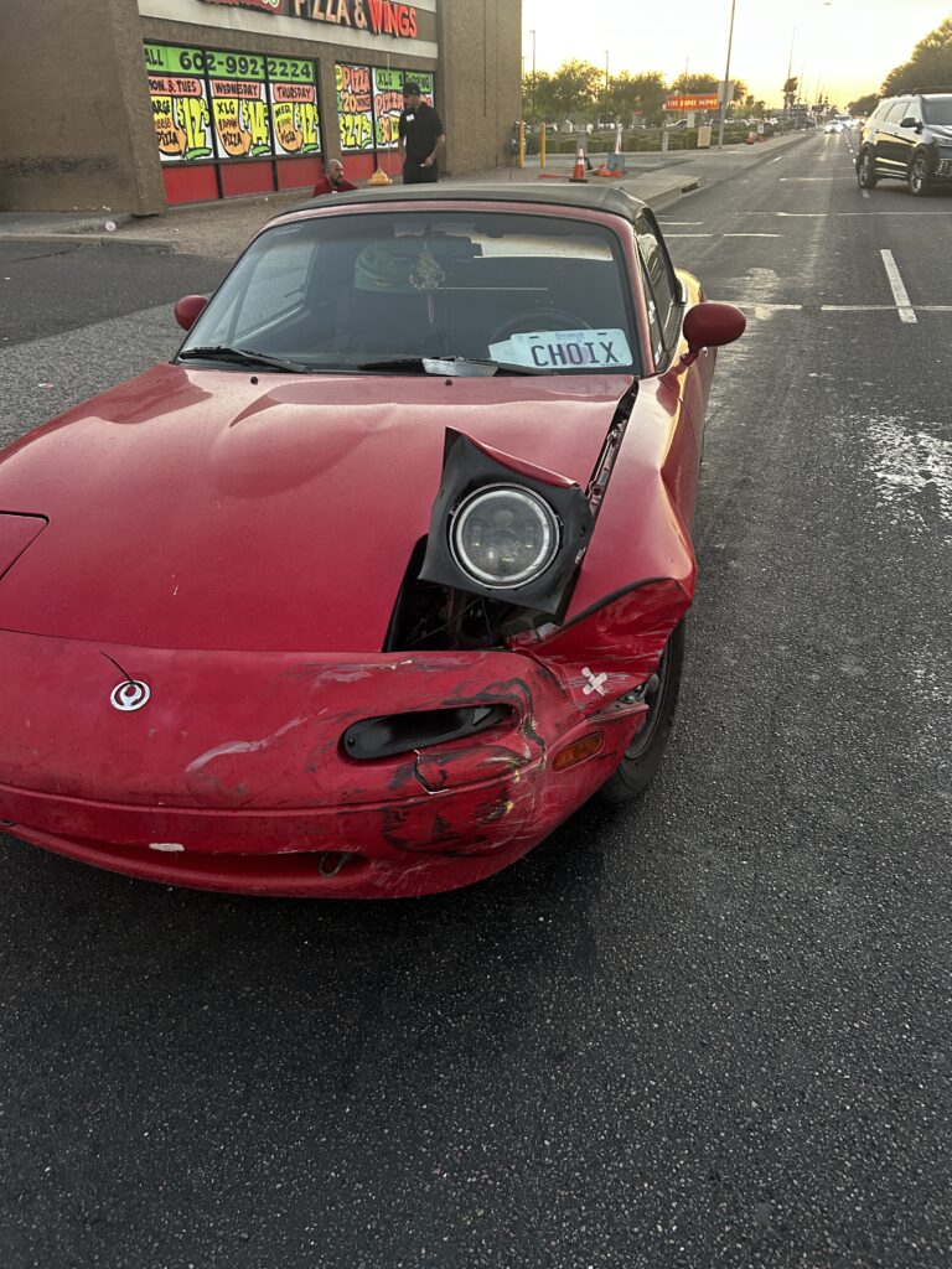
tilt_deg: -26.8
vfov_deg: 67.3
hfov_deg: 53.1
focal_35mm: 26
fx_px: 953
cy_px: 634
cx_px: 476
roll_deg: +2.9
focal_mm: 5.7
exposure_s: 1/60
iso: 200
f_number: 1.5
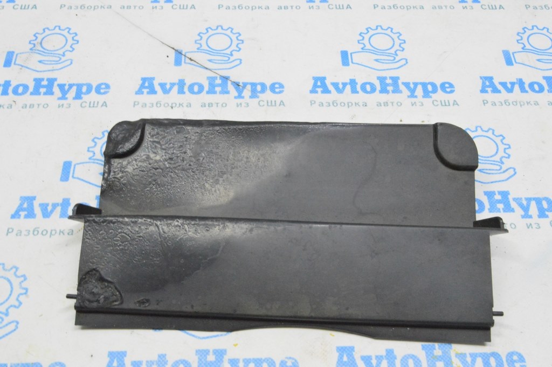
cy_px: 184
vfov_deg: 31.8
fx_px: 643
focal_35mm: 42
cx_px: 276
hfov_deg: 46.4
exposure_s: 1/20
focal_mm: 28
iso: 6400
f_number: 20
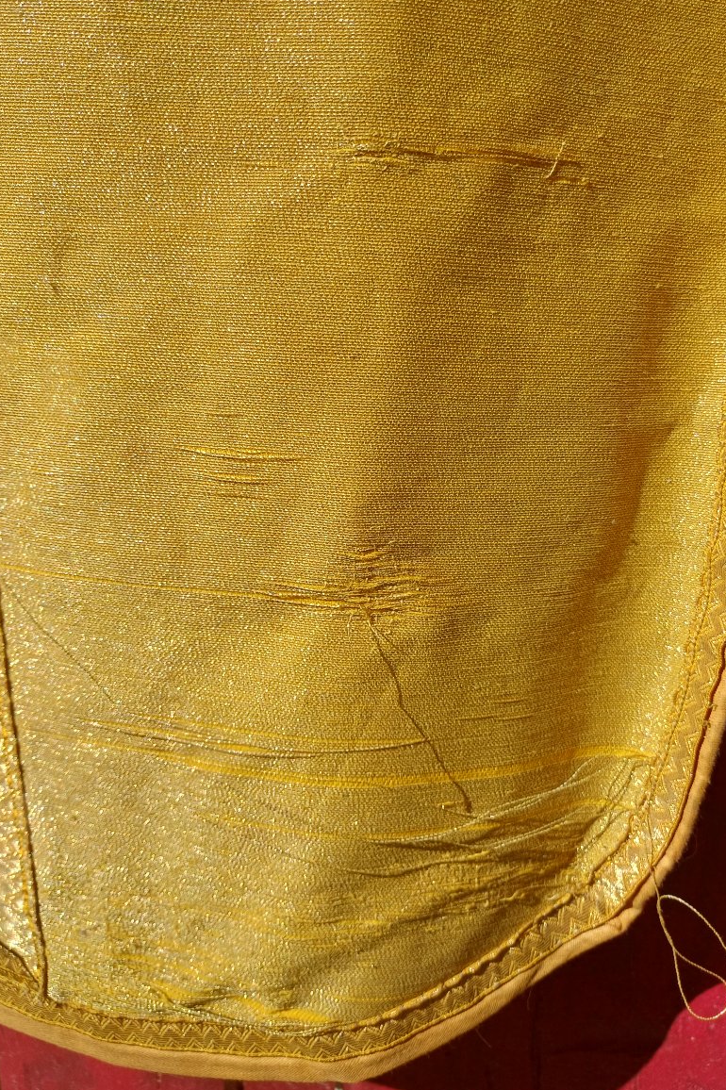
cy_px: 553
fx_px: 817
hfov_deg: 47.9
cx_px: 387
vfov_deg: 67.4
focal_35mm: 27
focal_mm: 4.65
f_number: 1.8
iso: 50
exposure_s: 1/1658
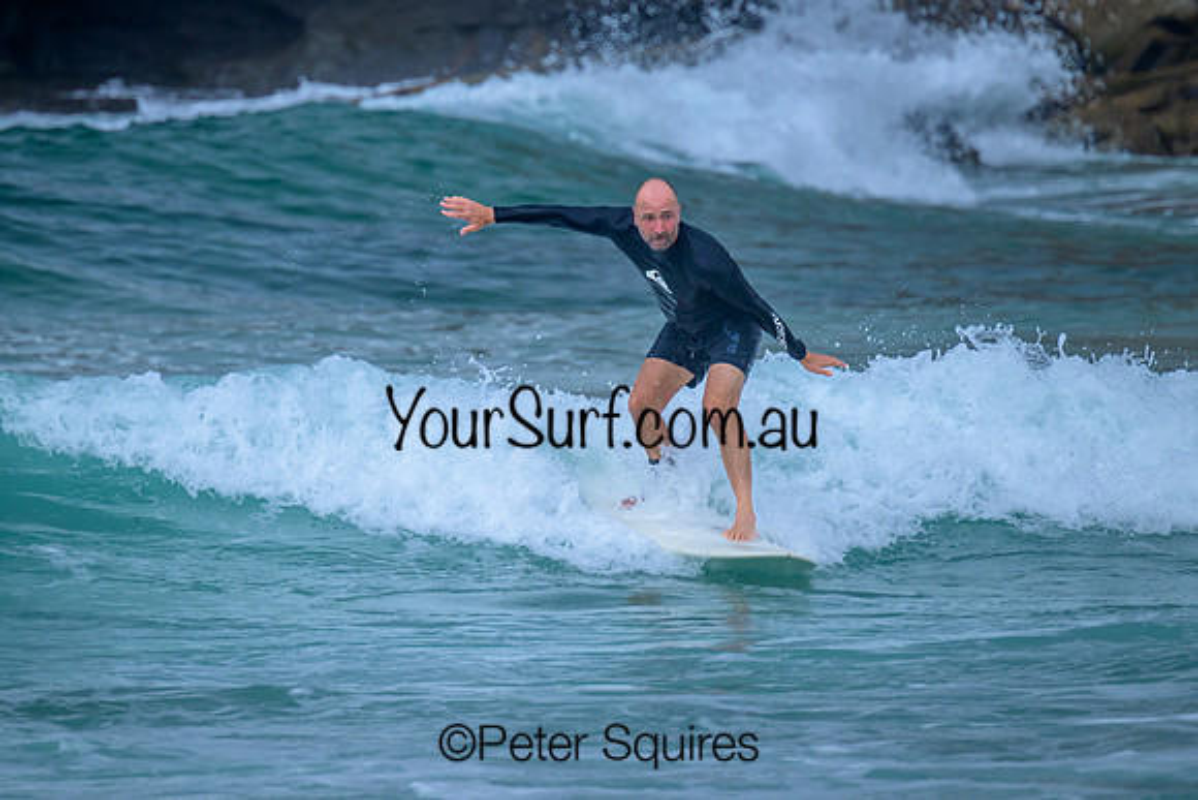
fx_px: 22655
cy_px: 333
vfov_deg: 2.0
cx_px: 532
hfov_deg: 3.0
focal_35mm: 681
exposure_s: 1/2000
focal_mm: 560
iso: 1000
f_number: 8
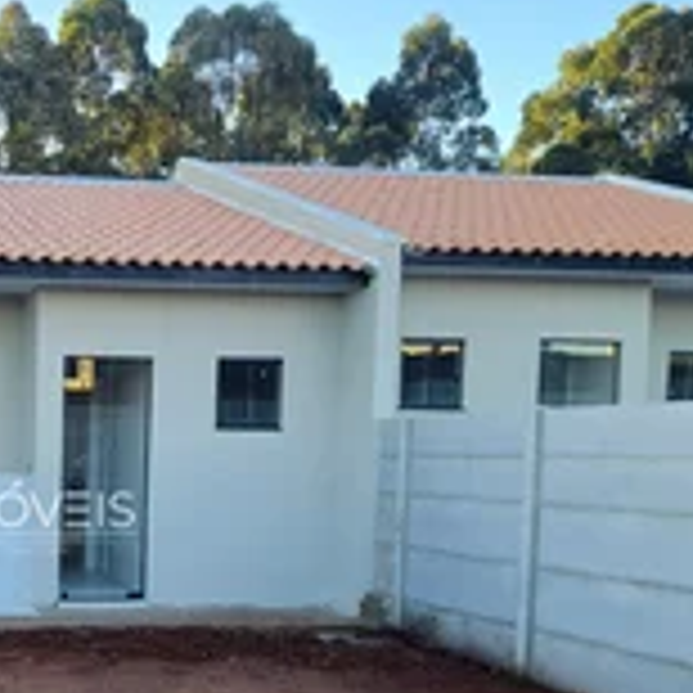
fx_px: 1200
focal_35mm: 53
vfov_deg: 31.7
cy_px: 511
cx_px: -18
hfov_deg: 29.8
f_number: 1.8
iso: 50
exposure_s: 1/182
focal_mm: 5.23
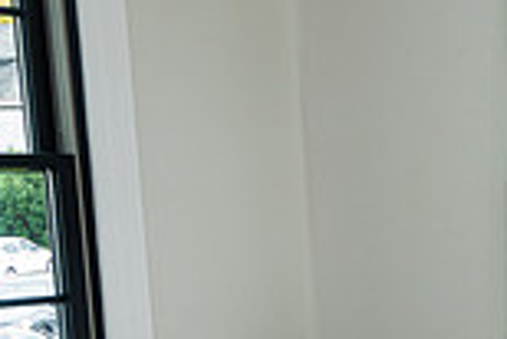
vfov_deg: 14.5
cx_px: 782
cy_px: 393
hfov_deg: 19.1
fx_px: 1297
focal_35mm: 92
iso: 1000
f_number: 8
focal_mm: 24
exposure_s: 1/125
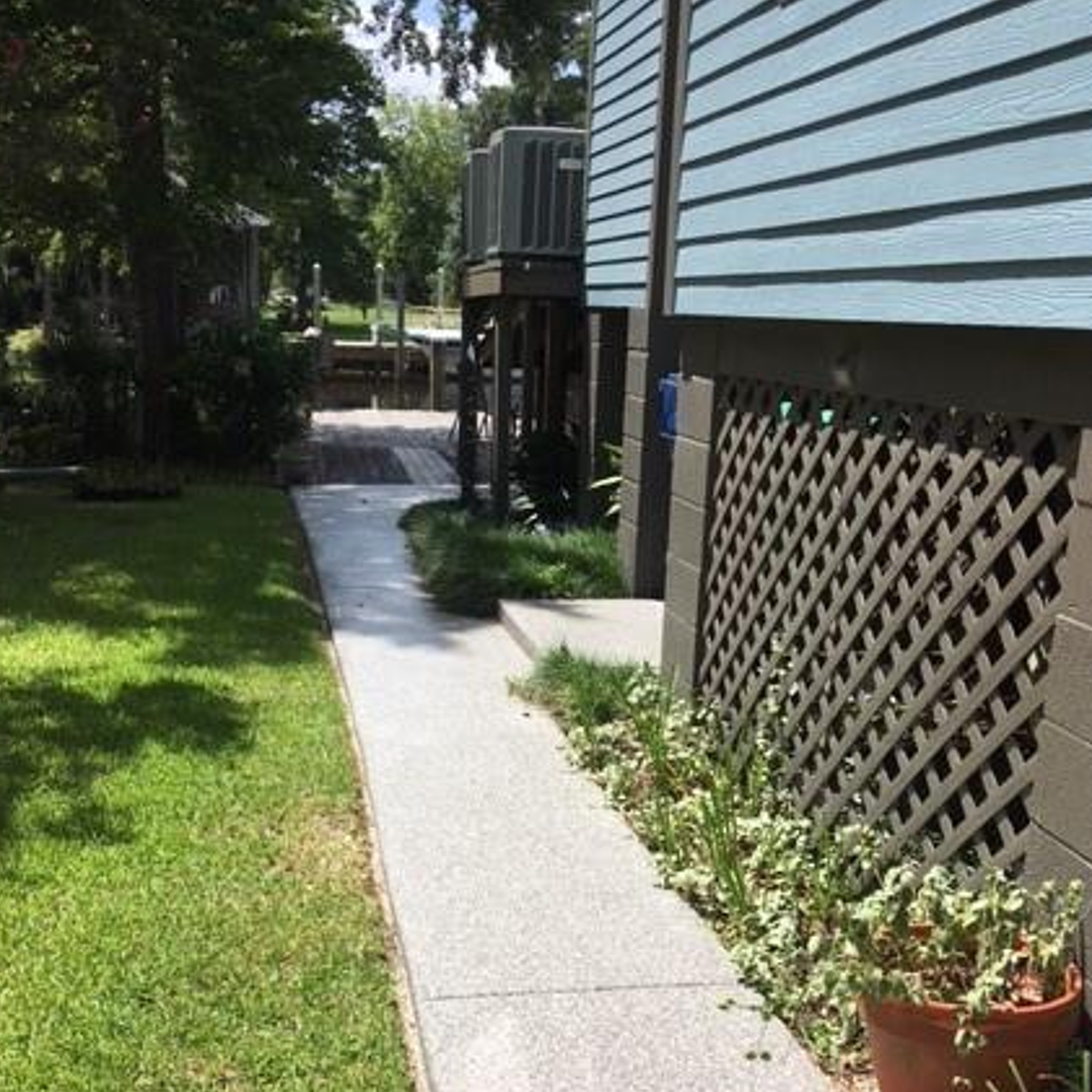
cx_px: 508
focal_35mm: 39
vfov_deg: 42.4
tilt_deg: -19.8
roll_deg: -2.5
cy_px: 703
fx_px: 1392
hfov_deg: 42.8
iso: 25
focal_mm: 4.15
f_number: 2.2
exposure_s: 1/1261
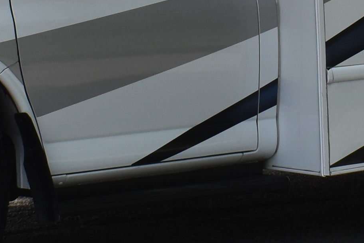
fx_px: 1790
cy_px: -67
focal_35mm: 177
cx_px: 300
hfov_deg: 11.6
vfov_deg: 7.7
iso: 200
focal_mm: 18
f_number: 9
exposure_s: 1/320
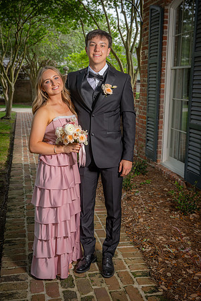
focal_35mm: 43
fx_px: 360
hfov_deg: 31.2
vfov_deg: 45.4
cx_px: 100
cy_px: 150
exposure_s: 1/160
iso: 100
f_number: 5.6
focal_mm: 43
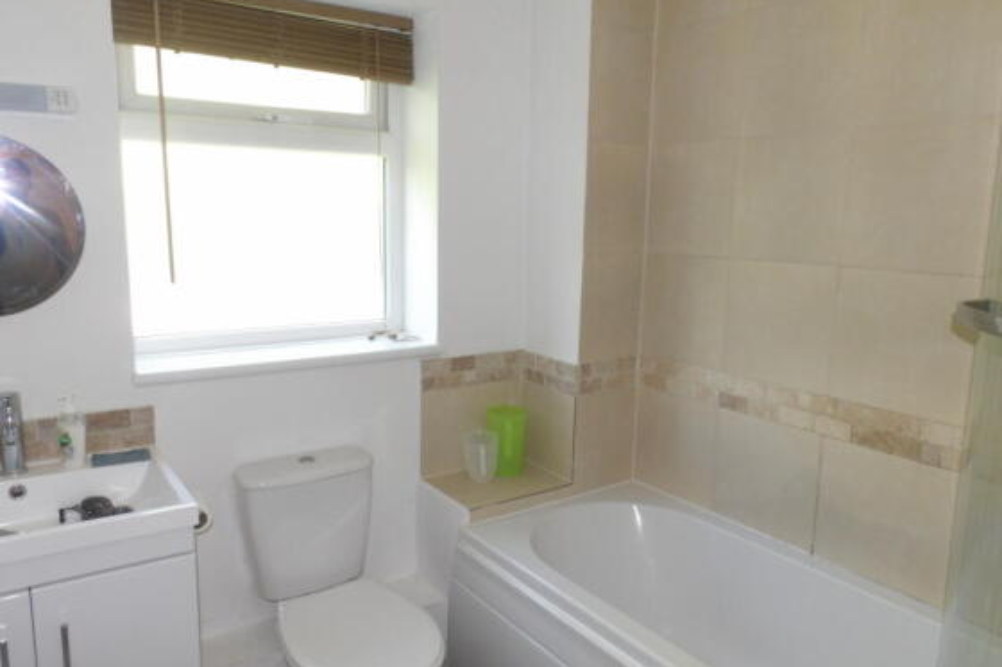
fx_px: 723
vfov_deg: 49.5
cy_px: 344
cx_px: 493
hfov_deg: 69.4
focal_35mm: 26
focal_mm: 4.3
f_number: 4.1
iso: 200
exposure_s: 1/28
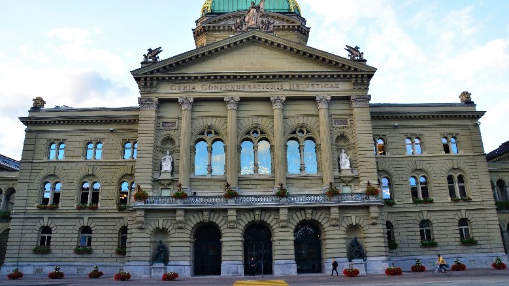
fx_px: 391
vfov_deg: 40.1
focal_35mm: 29
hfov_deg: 66.1
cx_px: 256
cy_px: 129
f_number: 8
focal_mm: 18
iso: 400
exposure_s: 1/50
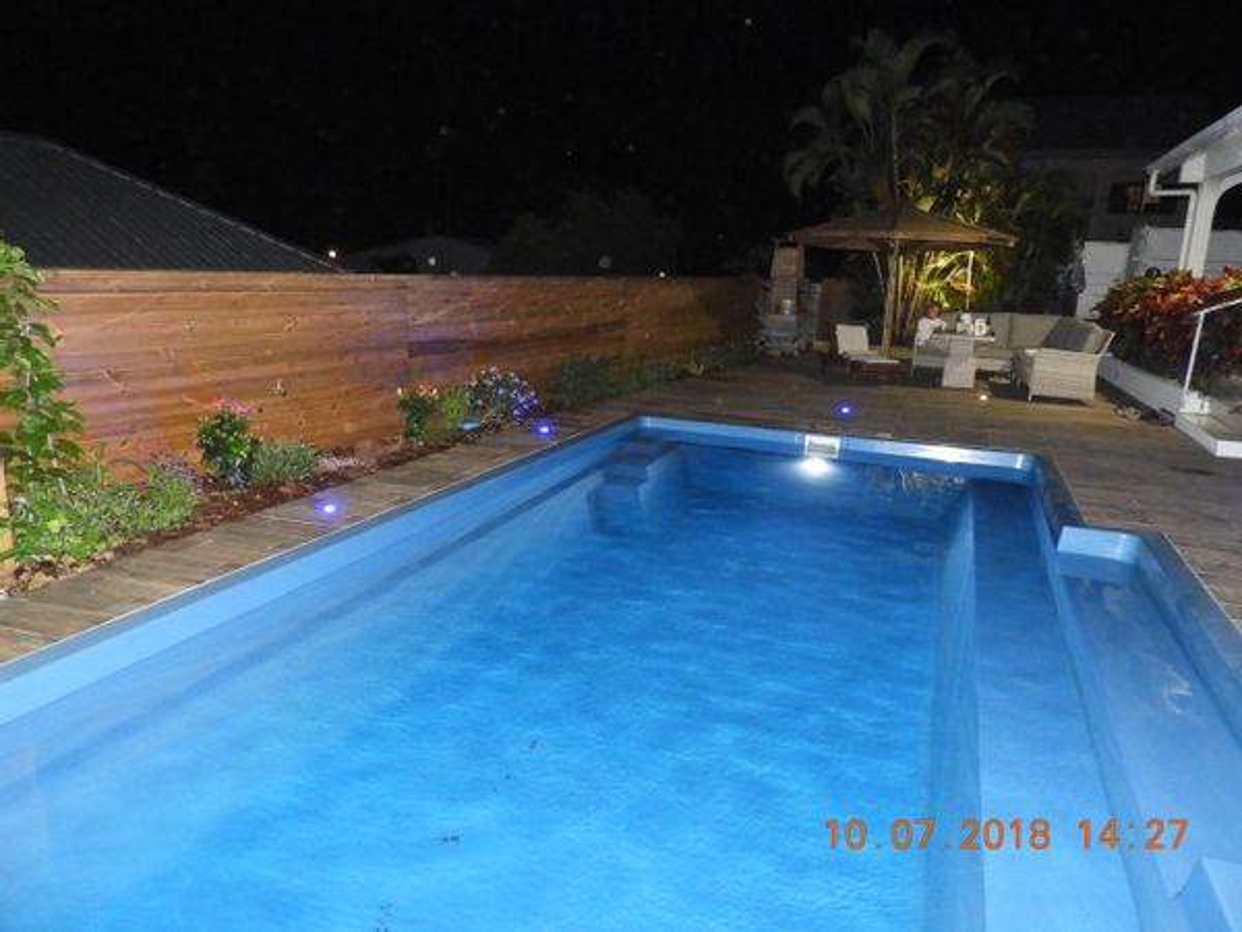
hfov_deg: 71.6
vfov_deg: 56.8
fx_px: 861
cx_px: 621
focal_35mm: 24
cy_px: 466
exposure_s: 1/30
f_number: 3.3
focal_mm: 4.3
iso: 1100
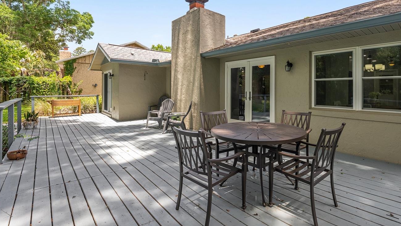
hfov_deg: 91.9
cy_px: 89
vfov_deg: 60.4
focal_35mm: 18
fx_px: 191
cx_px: 232
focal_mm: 14
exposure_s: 1/160
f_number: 8
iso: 500
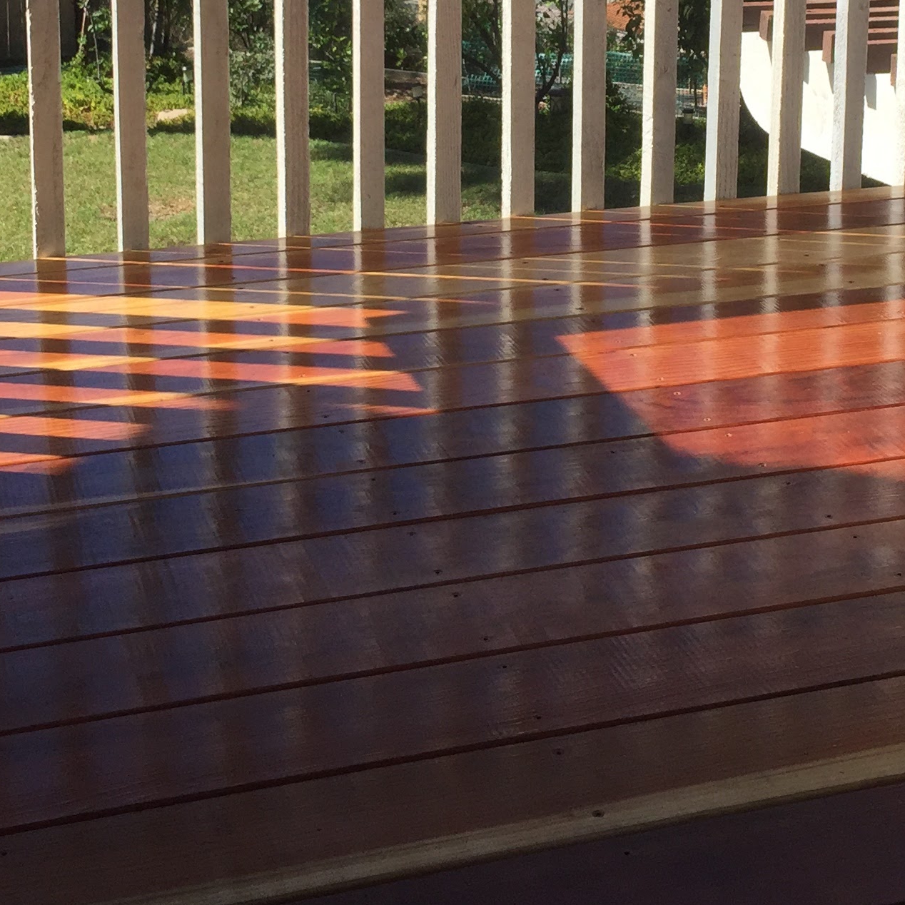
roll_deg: -0.9
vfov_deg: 25.2
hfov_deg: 26.0
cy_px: 74
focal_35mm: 66
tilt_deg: -11.3
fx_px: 1952
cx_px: 587
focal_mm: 4.15
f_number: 2.2
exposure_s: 1/1647
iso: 32
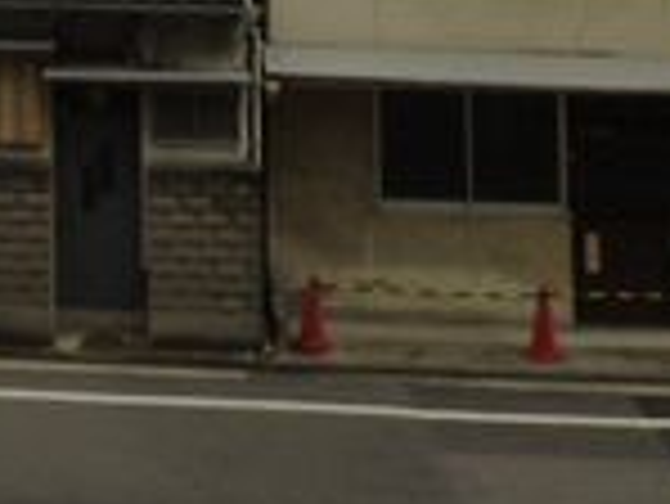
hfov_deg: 19.8
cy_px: -400
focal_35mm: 94
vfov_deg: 14.0
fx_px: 1821
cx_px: -94
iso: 125
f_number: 2.8
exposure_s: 1/250
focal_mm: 4.4
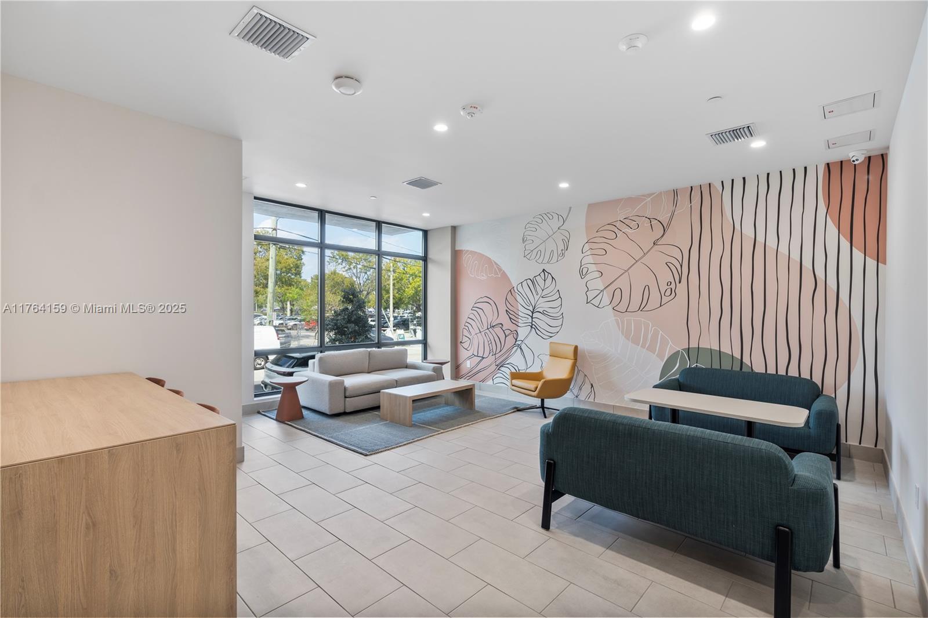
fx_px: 412
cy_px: 309
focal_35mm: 16
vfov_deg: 73.7
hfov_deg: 96.7
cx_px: 464
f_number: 9
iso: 100
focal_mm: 16
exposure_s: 1/2
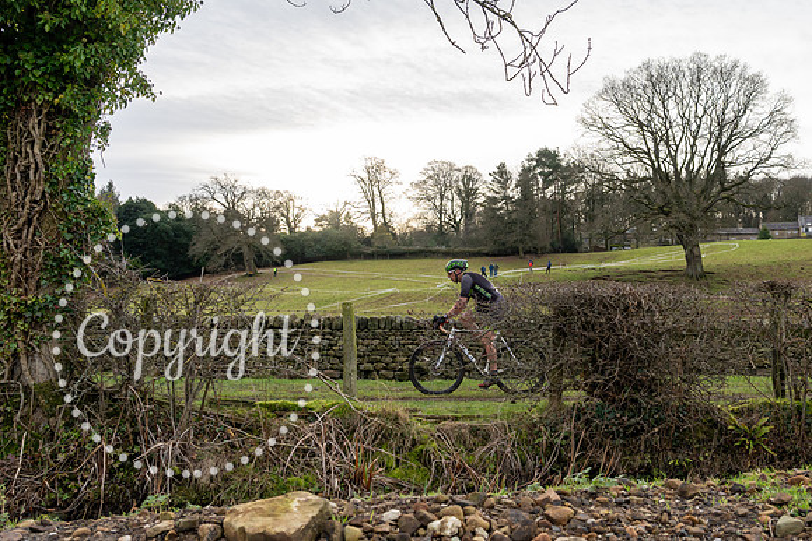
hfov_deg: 52.4
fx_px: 817
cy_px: 295
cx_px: 500
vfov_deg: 36.7
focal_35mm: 36
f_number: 4
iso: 500
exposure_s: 1/800
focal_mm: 28
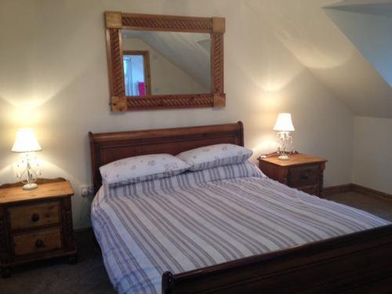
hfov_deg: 52.6
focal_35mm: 35
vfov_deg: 40.7
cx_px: 196
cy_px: 147
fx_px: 396
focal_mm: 4.28
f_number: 2.4
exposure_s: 1/20
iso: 125
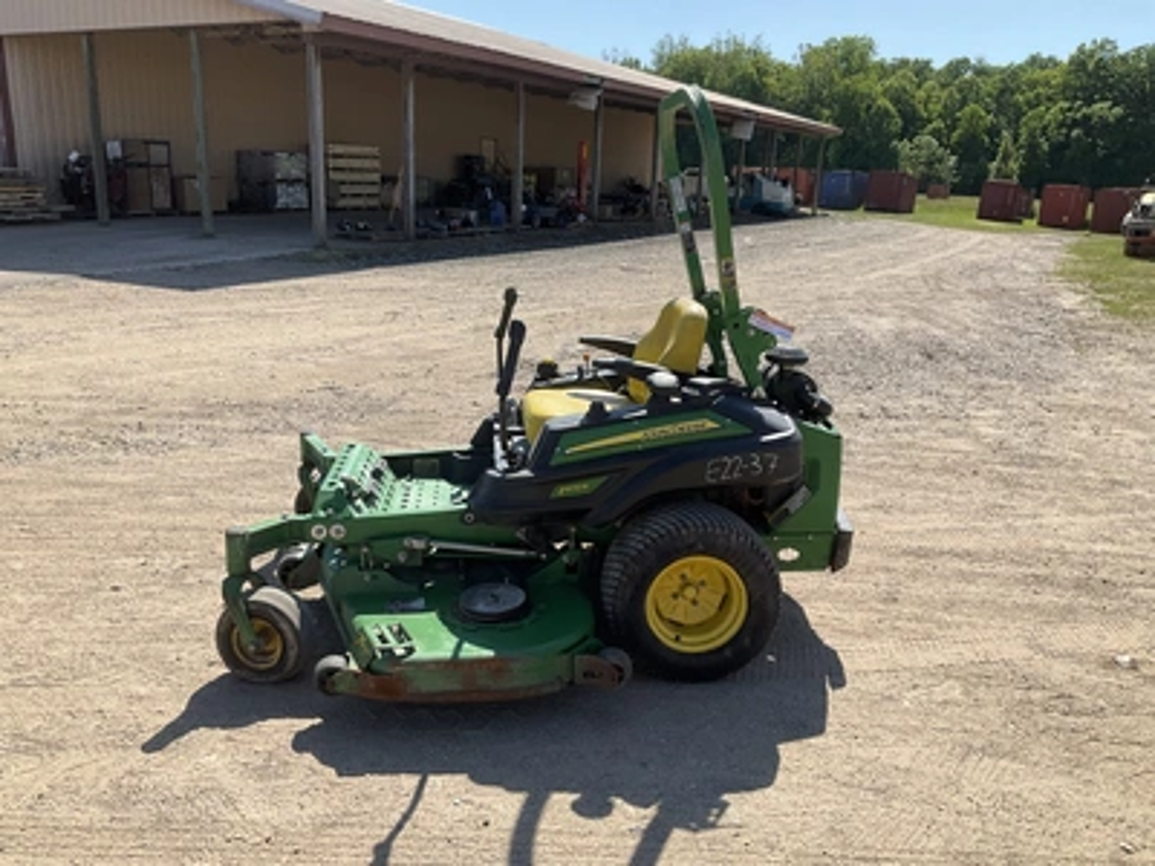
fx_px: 968
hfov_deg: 61.7
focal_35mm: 29
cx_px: 578
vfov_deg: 48.2
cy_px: 433
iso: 25
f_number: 1.8
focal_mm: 3
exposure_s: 1/1534
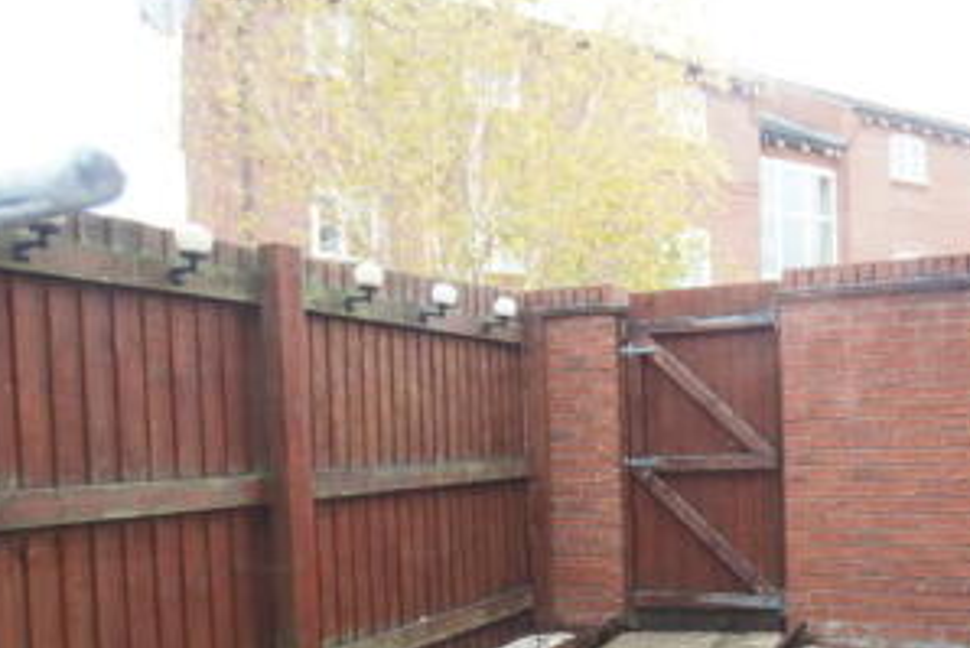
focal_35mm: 33
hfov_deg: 53.2
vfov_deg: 39.3
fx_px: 890
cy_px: 454
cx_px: 783
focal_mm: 10
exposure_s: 1/60
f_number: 3.5
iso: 160
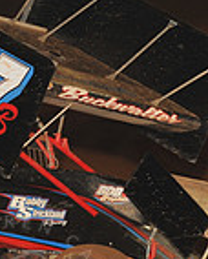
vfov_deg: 4.5
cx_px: 9
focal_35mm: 428
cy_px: 157
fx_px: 3286
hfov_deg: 3.6
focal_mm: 112
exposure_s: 1/320
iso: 800
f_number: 6.3
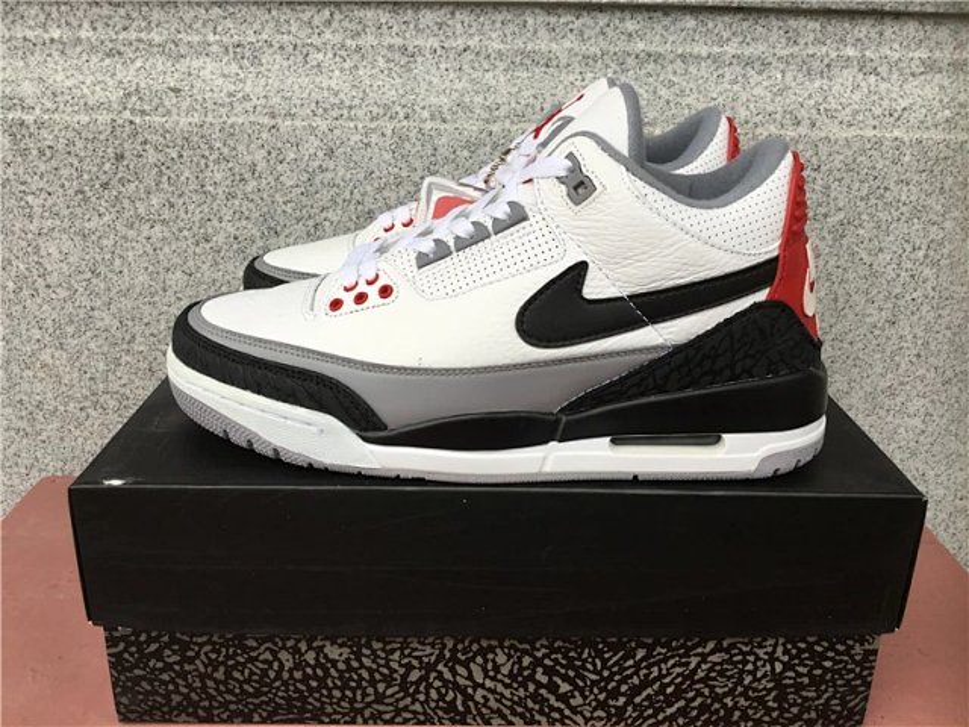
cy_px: 364
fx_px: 868
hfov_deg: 58.4
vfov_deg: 45.4
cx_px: 484
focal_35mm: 31
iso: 32
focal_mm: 3.3
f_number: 2.4
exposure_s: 1/100
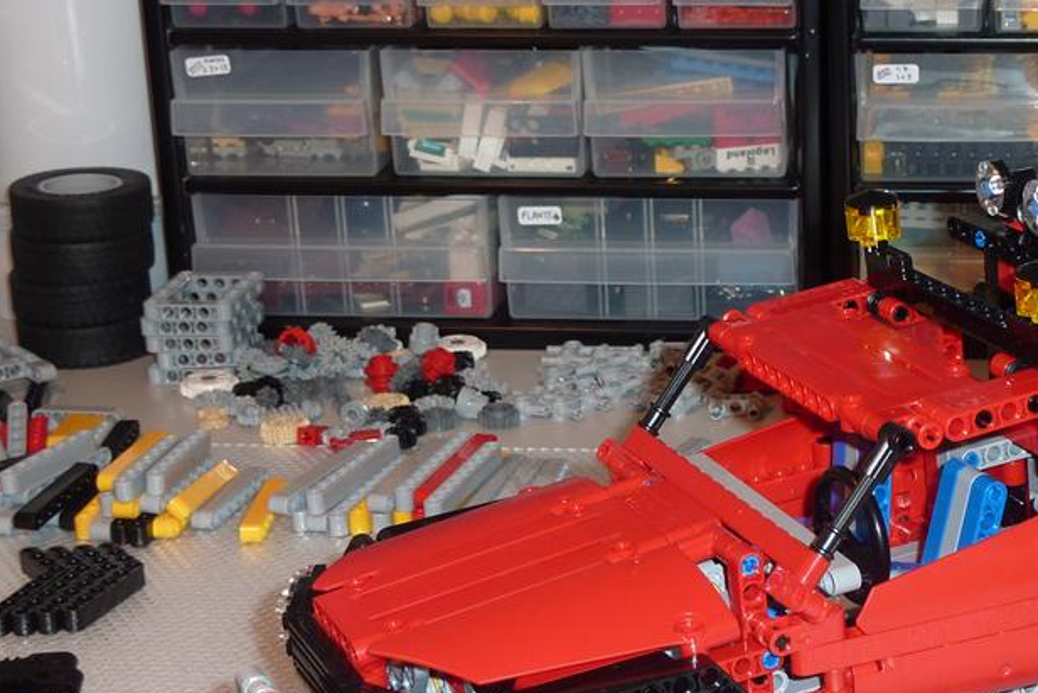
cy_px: 513
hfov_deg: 24.1
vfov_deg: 16.4
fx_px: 2394
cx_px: 841
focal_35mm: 83
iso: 100
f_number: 3.8
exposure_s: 1/30
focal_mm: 7.9
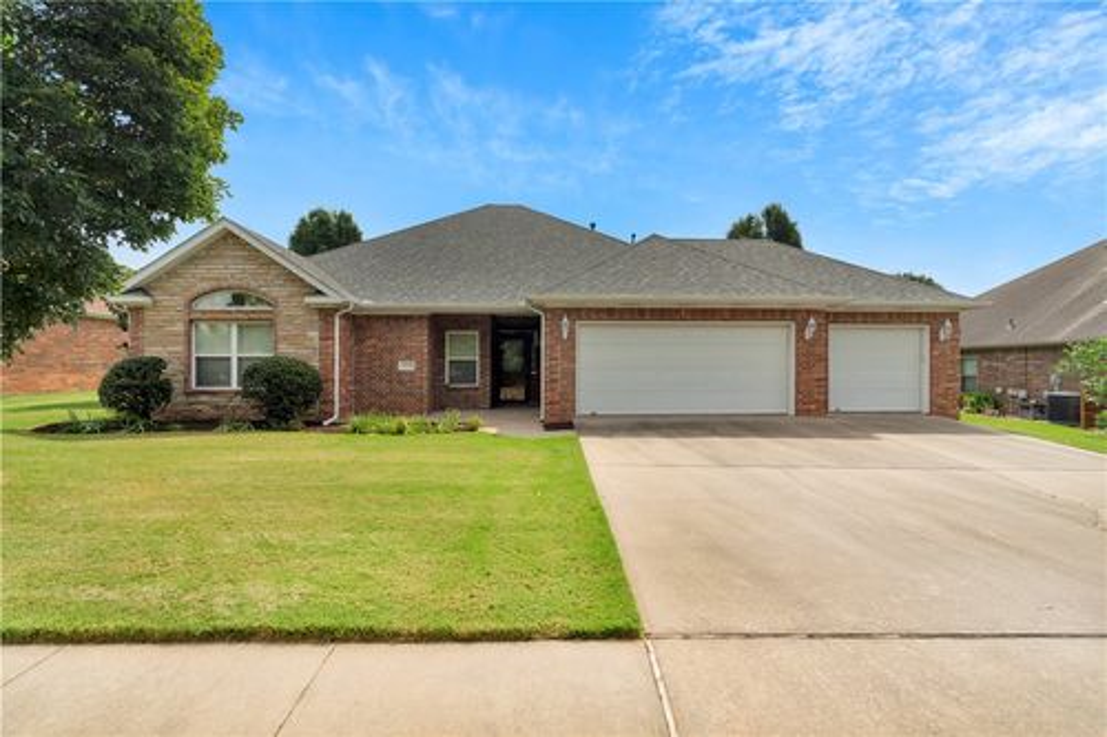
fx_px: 492
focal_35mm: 16
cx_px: 554
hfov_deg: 96.8
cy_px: 368
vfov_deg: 73.7
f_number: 6.3
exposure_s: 1/160
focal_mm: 16
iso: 100
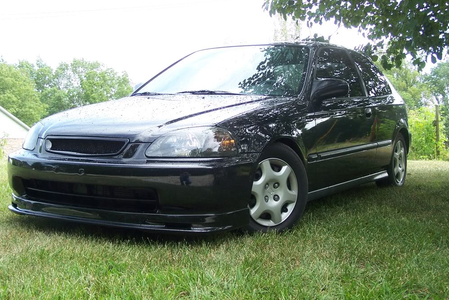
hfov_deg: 38.9
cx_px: 223
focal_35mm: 51
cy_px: 147
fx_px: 636
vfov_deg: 26.5
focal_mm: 8
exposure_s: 1/200
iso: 100
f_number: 3
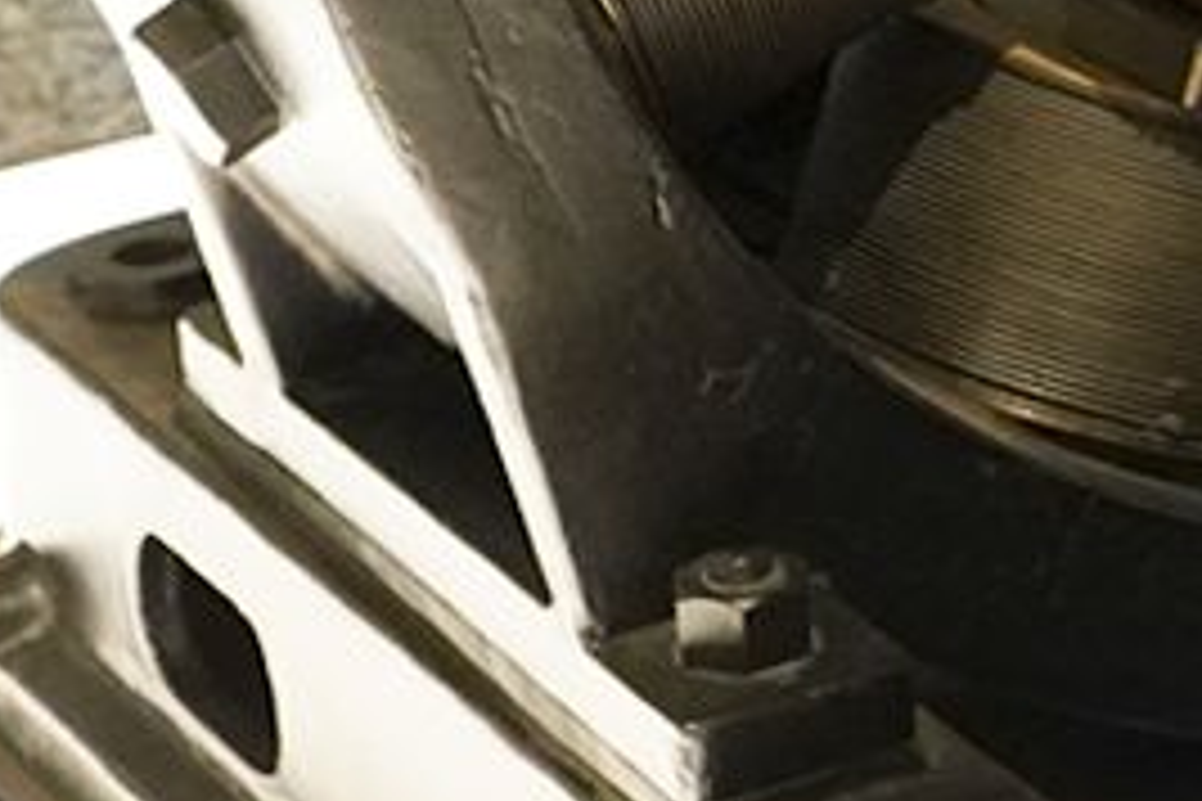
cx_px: 1931
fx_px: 6010
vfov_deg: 7.6
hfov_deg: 10.9
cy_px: -189
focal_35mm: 180
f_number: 3.5
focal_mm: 24
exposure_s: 1/80
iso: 3200
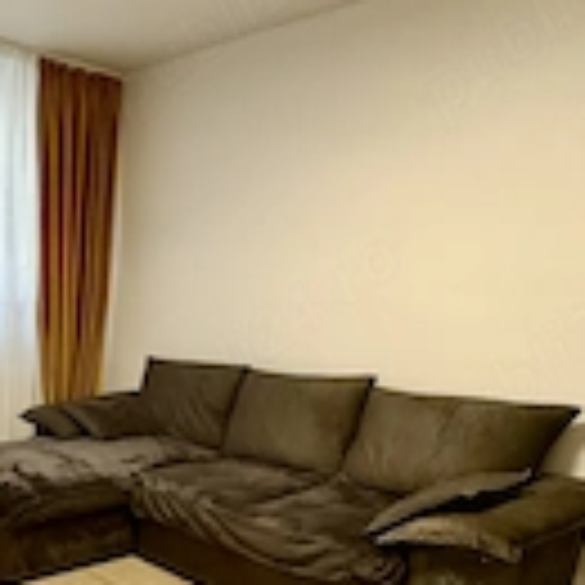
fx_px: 727
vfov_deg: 42.8
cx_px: 94
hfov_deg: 41.4
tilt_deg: -9.2
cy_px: 423
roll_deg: -2.8
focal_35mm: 38
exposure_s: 1/50
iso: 320
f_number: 2.2
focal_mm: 2.22
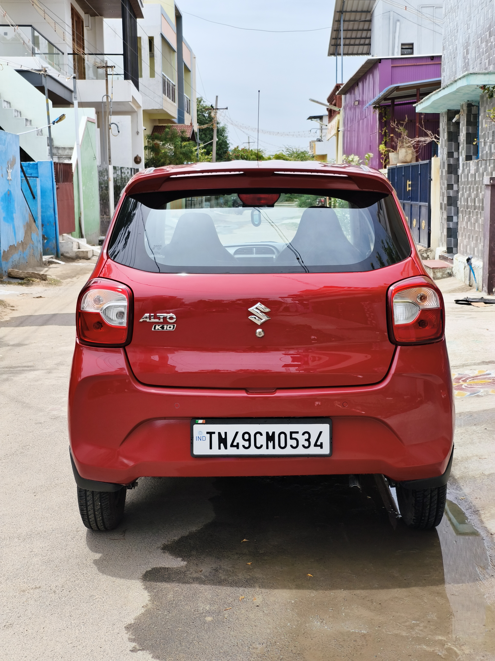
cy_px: 330
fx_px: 953
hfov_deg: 29.1
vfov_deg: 38.2
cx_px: 248
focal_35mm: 50
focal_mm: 7.1
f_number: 1.85
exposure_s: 1/1528
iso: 100
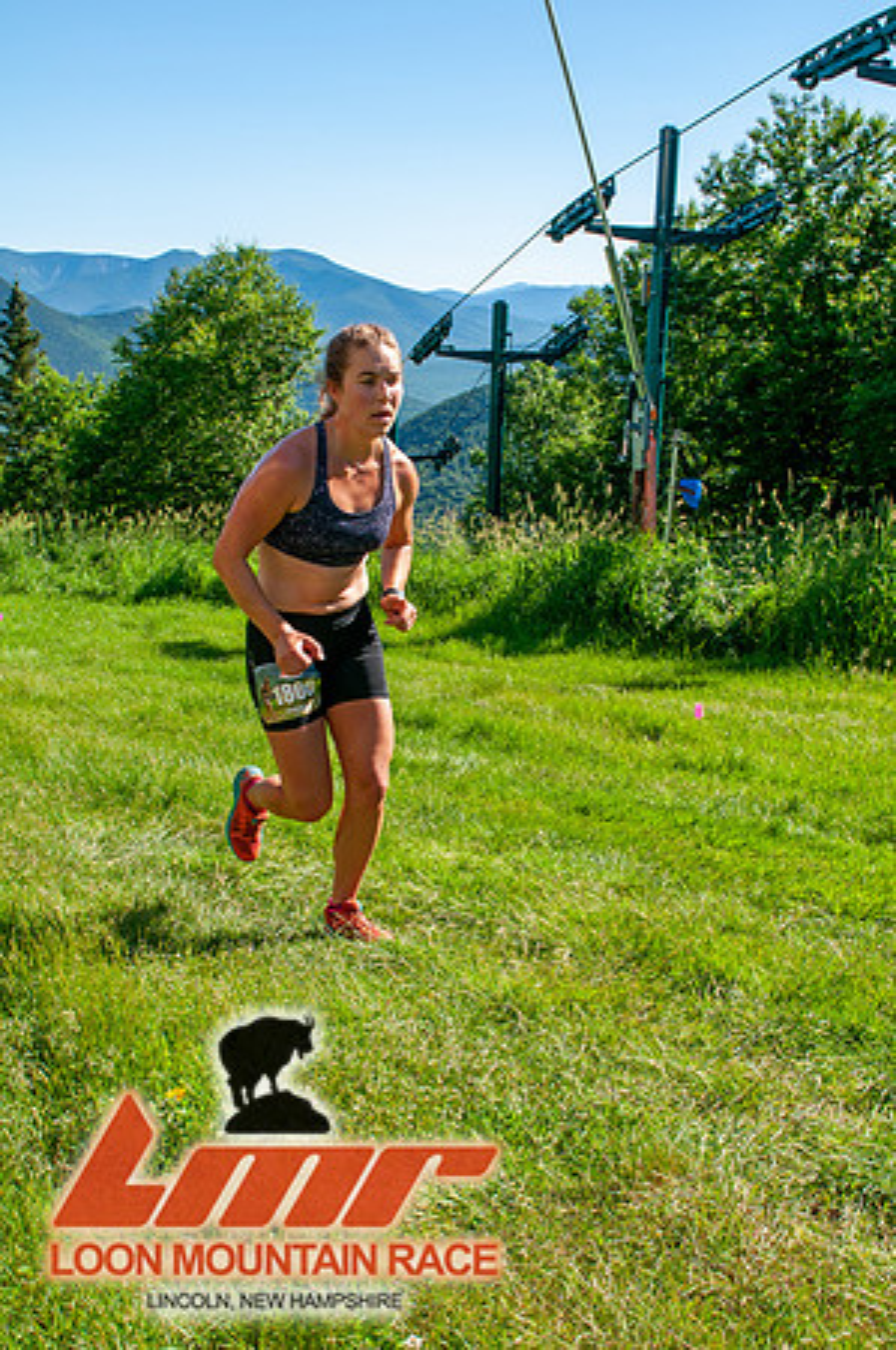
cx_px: 448
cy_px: 675
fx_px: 1347
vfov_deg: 53.2
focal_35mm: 36
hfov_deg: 36.8
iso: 200
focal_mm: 24
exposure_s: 1/400
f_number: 8
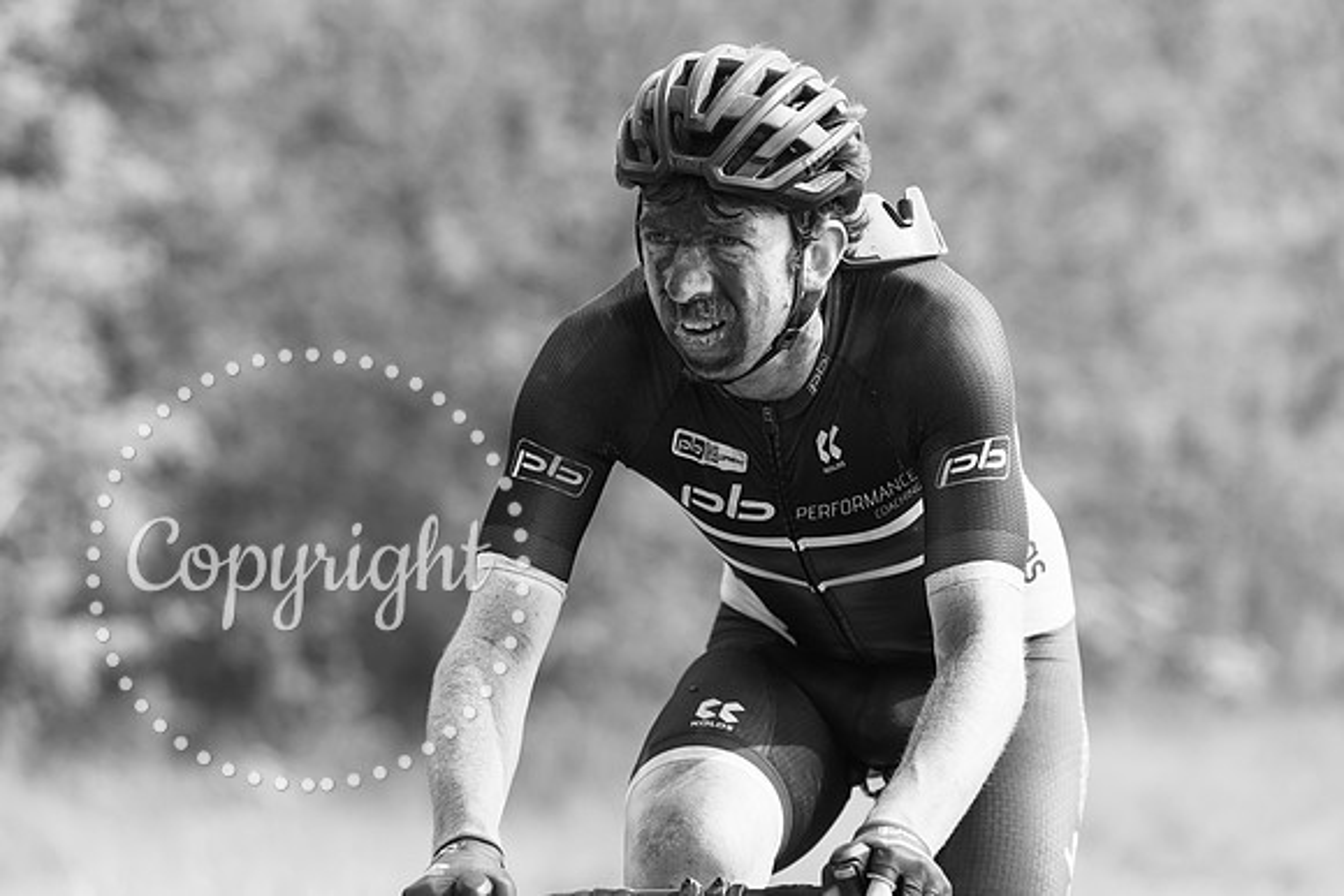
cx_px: 588
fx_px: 8162
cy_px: 341
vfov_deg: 6.3
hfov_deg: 9.4
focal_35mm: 219
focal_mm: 175
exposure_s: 1/1000
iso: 200
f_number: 3.5
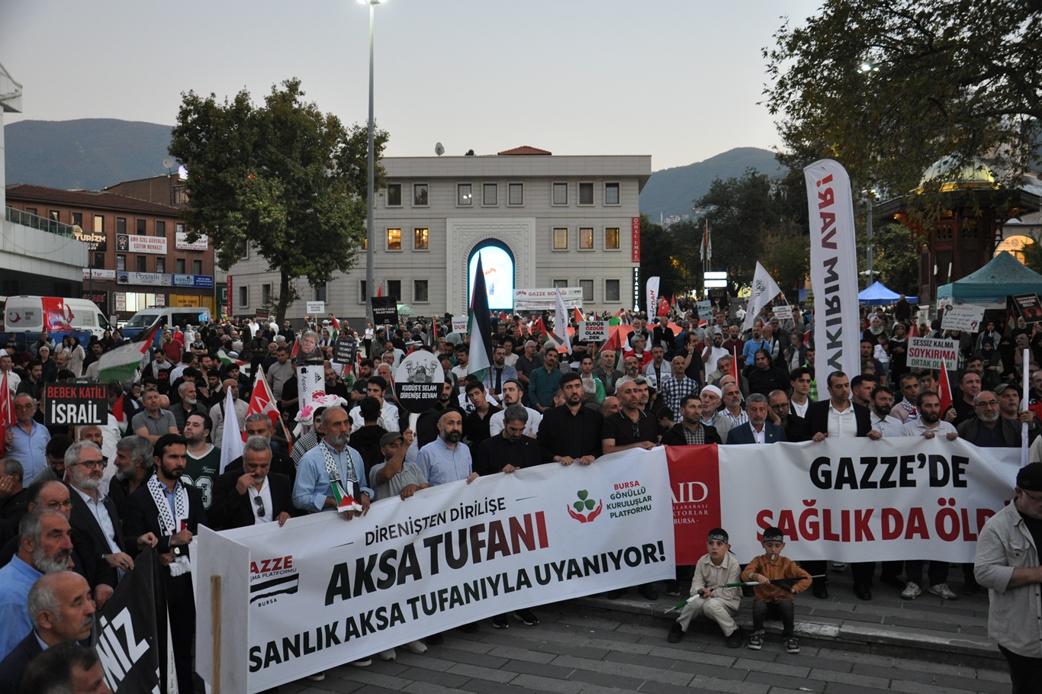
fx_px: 955
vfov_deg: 40.0
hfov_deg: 57.2
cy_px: 347
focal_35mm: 33
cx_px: 521
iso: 800
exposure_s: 1/60
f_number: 4
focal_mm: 22
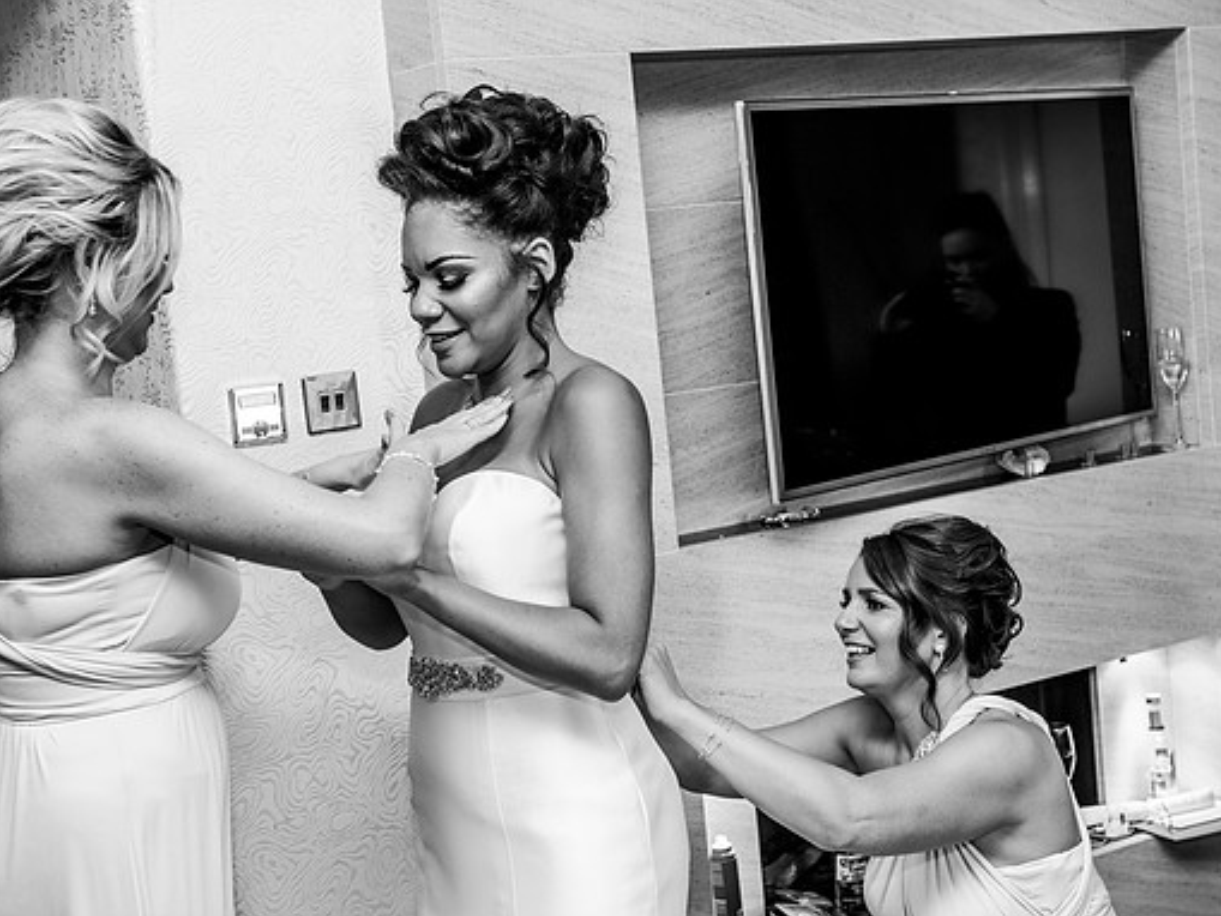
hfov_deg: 33.8
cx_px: 621
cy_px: 462
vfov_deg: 25.7
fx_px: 2011
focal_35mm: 57
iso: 400
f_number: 4.5
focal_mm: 52
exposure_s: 1/60
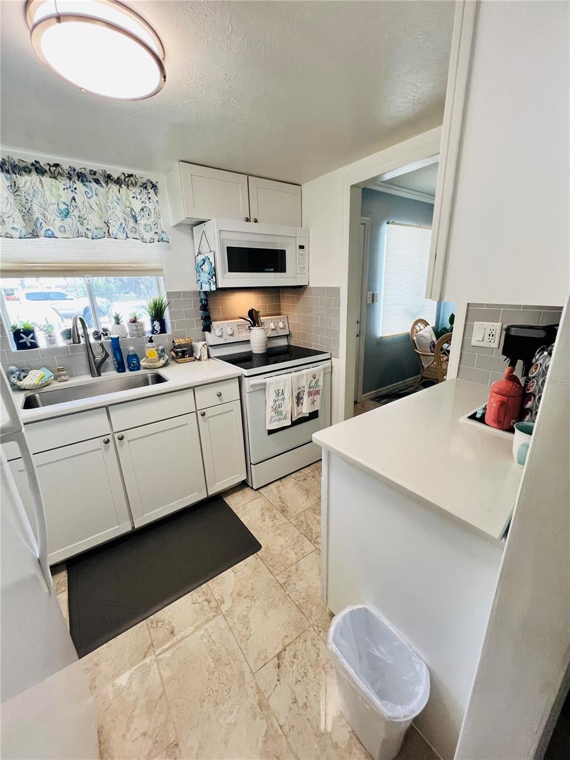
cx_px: 285
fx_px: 285
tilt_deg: -17.7
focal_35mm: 13
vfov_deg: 106.2
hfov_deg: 89.9
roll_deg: +0.7
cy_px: 380
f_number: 1.8
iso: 160
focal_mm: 1.57
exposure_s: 1/120
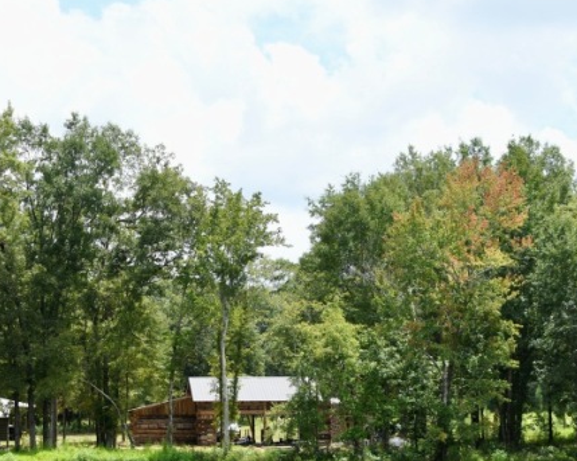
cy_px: 337
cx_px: 278
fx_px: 1706
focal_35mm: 100
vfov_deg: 15.3
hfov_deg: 19.2
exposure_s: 1/640
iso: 250
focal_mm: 35
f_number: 6.3
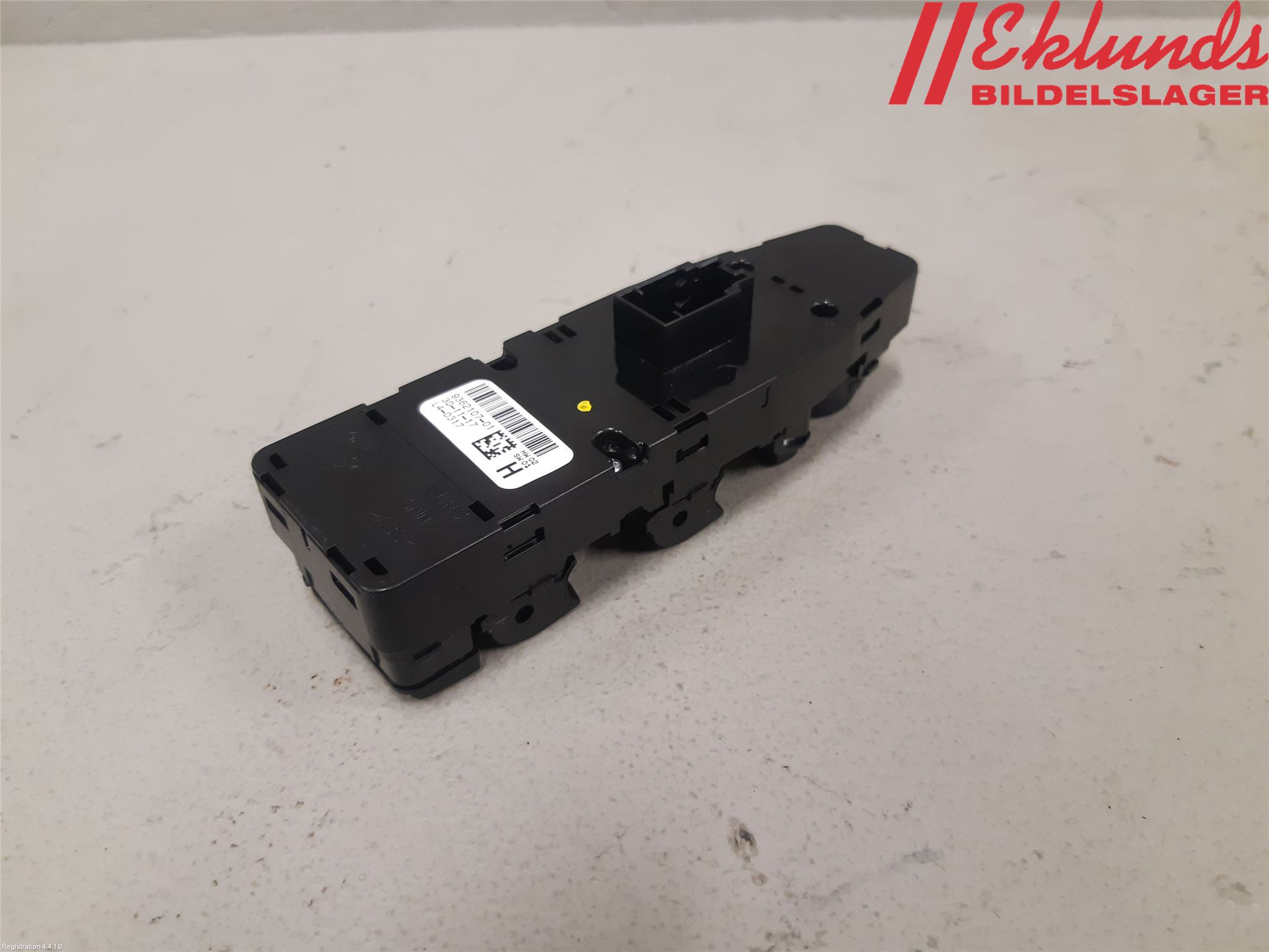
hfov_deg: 67.3
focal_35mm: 26
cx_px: 634
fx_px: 953
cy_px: 476
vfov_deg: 53.1
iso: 200
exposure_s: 1/50
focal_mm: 3.93
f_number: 1.7
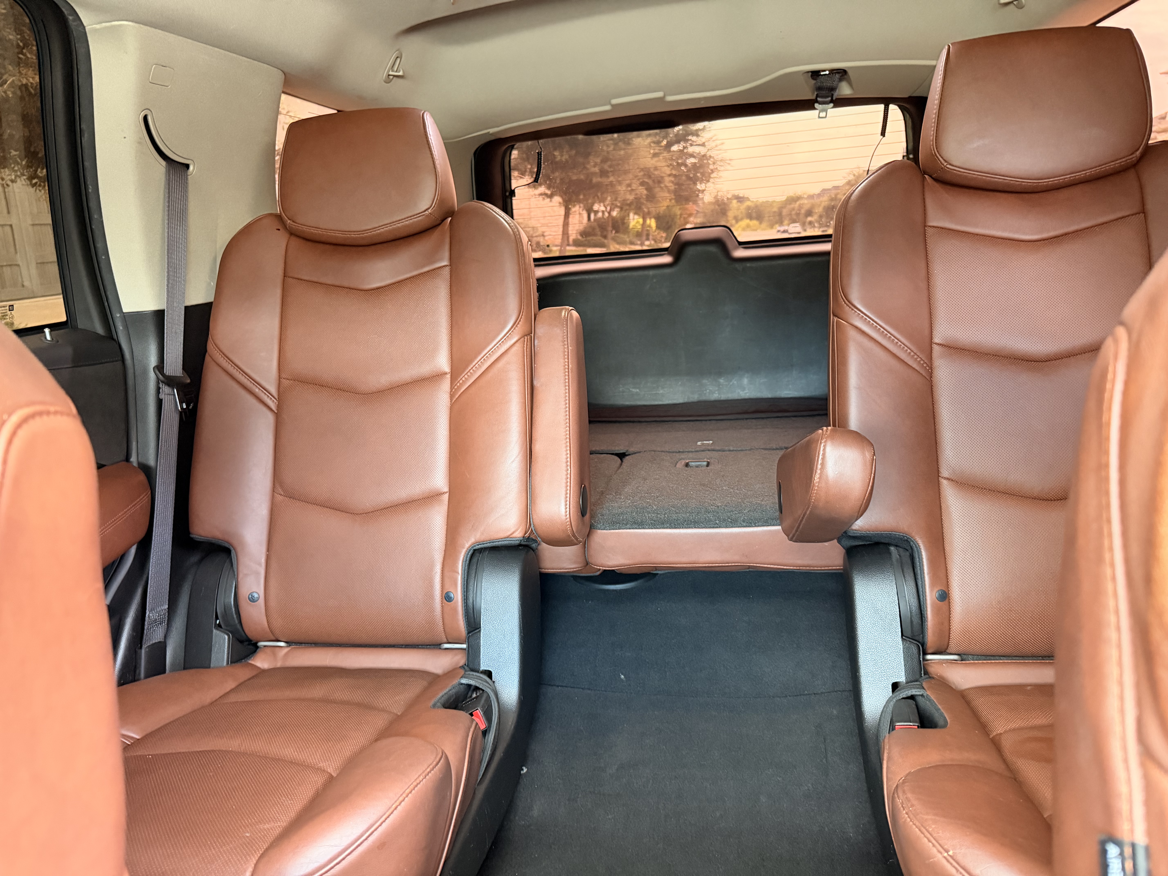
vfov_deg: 56.8
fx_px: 810
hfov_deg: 71.6
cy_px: 438
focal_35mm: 24
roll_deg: +3.2
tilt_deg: -17.2
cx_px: 584
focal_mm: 6.76
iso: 800
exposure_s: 1/48
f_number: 1.78
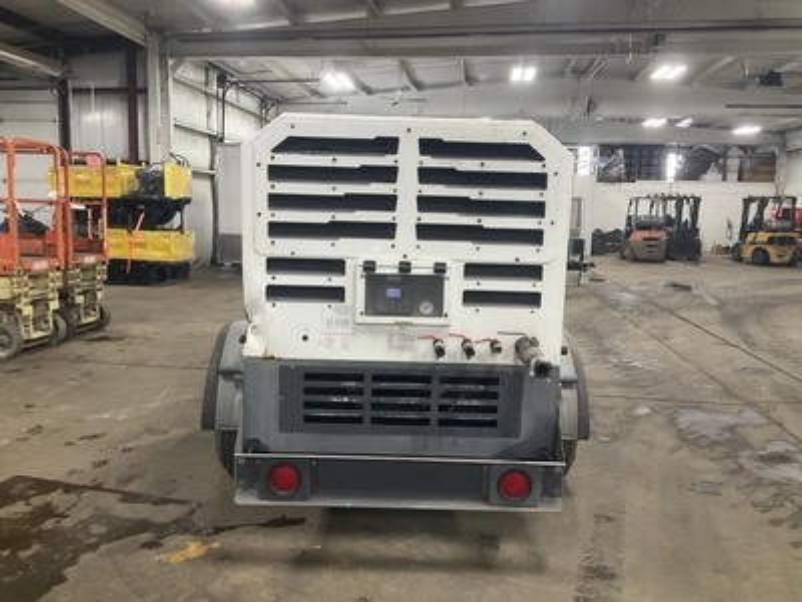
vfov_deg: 48.2
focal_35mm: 29
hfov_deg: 61.7
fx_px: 672
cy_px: 301
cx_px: 401
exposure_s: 1/60
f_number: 1.8
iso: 200
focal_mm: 3
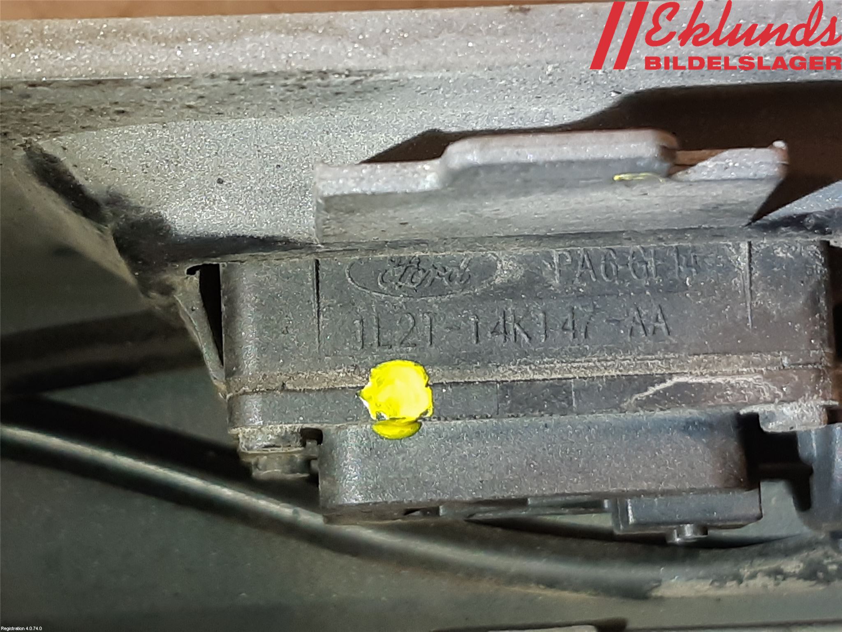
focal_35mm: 26
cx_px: 421
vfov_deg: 53.1
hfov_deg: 67.3
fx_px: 632
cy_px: 316
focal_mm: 3.93
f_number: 1.7
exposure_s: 1/50
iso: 125
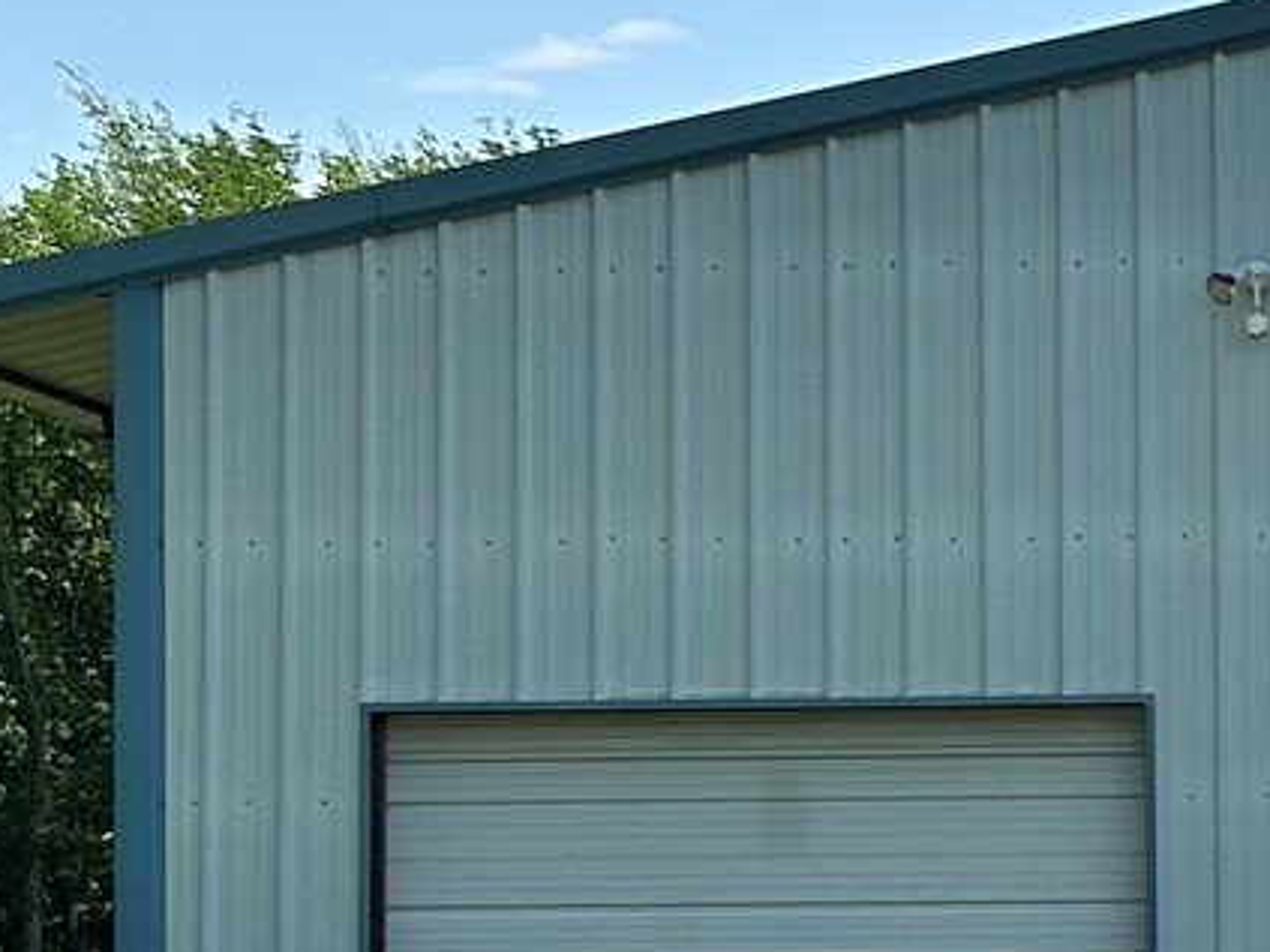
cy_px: 730
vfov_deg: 11.7
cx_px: 1375
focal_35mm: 126
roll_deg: +0.5
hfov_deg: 15.3
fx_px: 4621
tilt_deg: +2.8
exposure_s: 1/4831
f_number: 1.5
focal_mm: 5.7
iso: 50
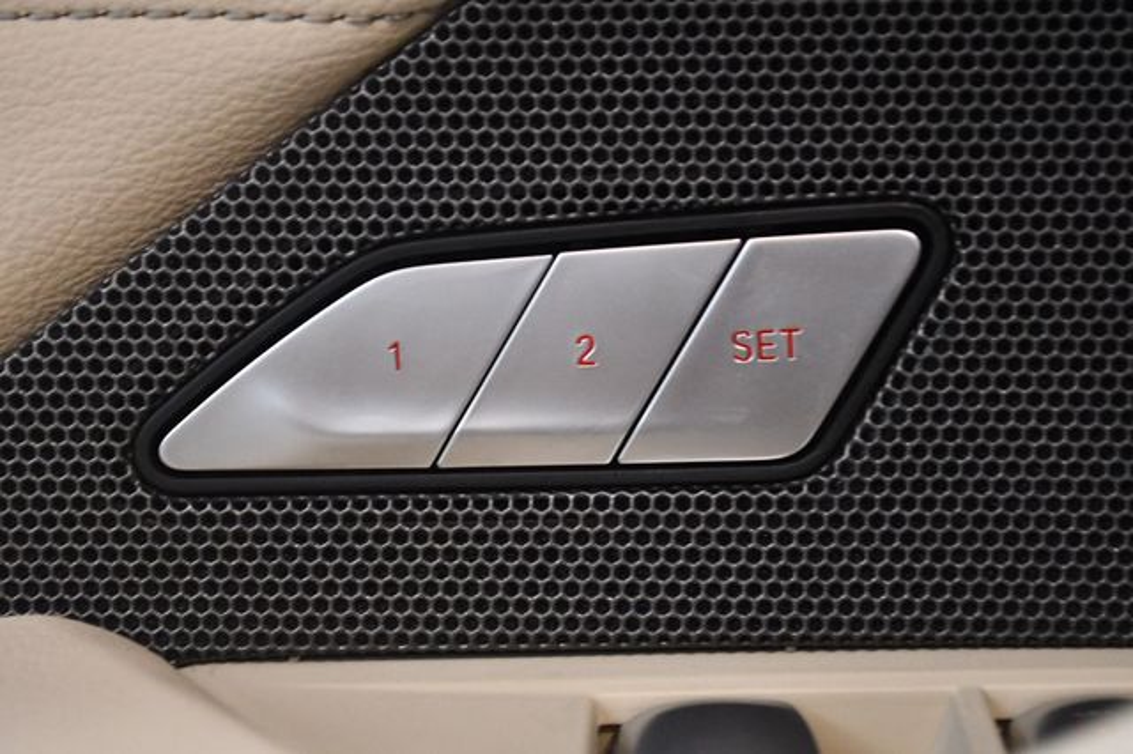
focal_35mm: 78
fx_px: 2453
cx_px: 566
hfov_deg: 26.0
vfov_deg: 17.5
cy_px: 377
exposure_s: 1/60
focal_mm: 52
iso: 3600
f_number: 5.6
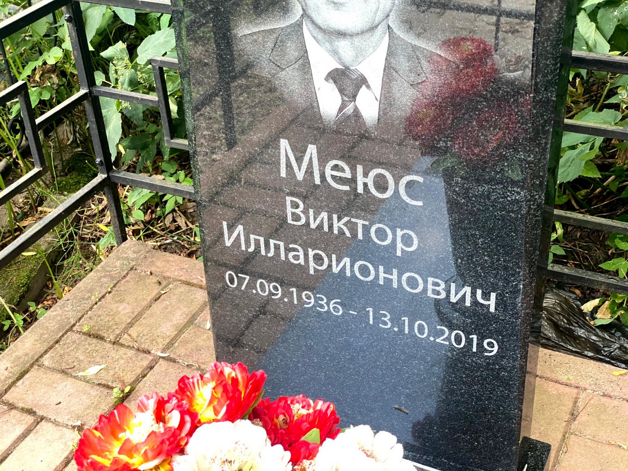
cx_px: 314
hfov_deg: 36.8
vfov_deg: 28.0
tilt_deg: -34.2
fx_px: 944
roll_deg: +4.3
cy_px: 236
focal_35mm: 52
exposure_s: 1/122
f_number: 2
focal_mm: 6
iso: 125
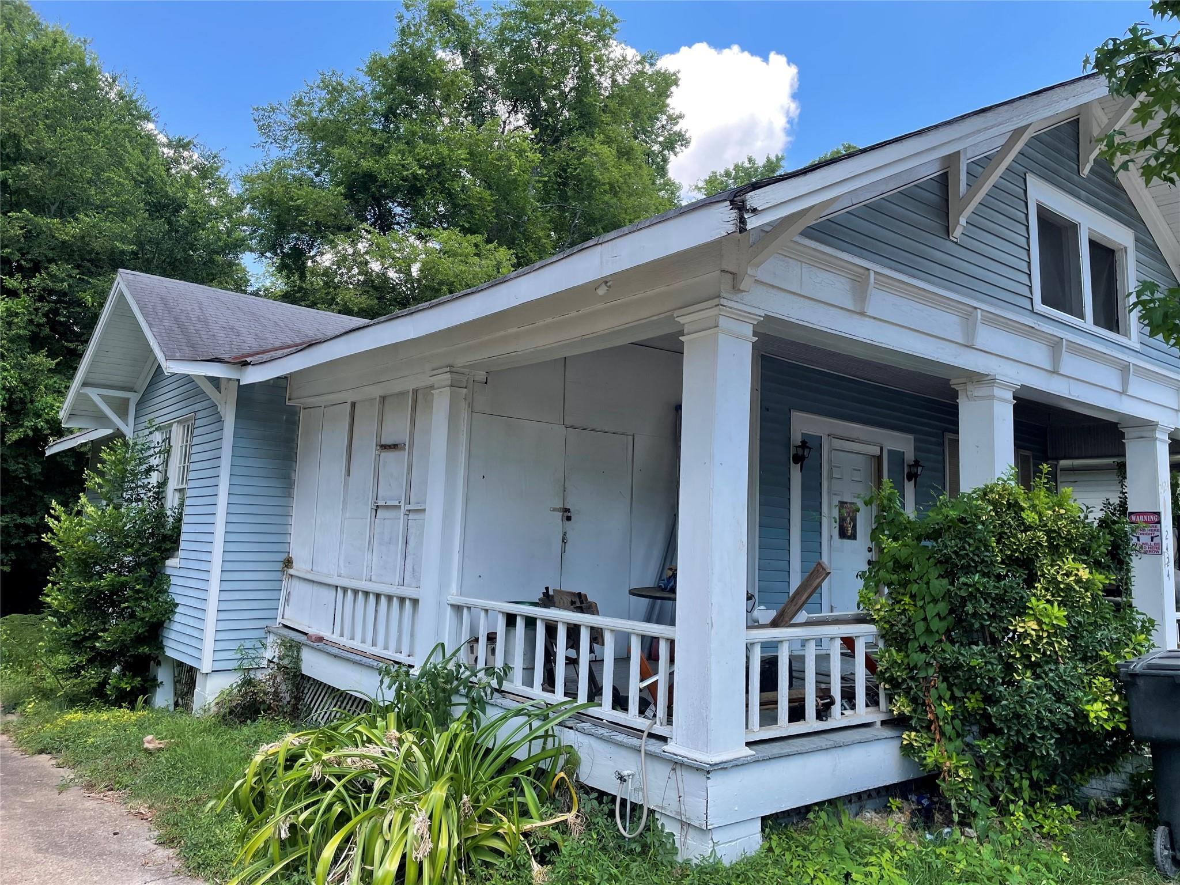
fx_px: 886
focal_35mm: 26
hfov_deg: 67.3
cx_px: 590
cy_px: 442
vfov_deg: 53.1
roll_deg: -1.5
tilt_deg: +6.8
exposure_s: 1/540
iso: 32
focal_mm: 4.2
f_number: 1.6
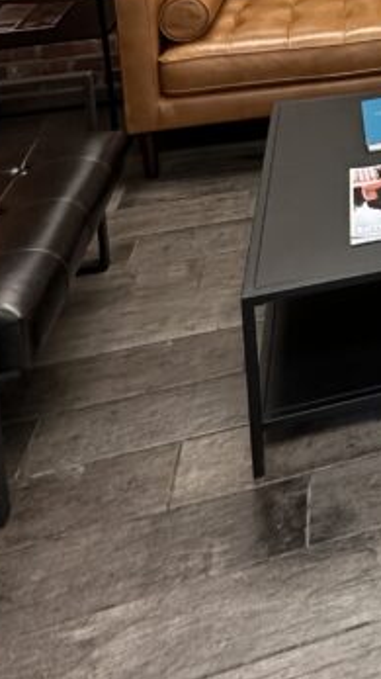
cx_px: 596
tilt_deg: -8.8
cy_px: -151
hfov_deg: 21.5
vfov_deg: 35.1
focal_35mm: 45
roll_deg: -0.1
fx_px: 809
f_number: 2.2
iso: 250
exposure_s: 1/60
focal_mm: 2.22
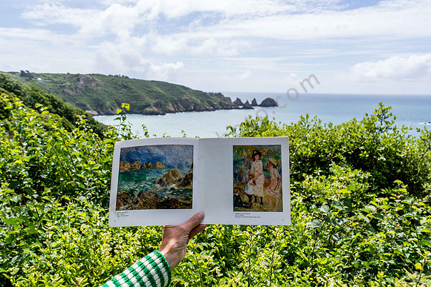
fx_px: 304
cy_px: 144
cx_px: 216
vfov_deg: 50.7
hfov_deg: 70.7
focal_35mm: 25
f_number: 8
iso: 125
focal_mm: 25
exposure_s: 1/250
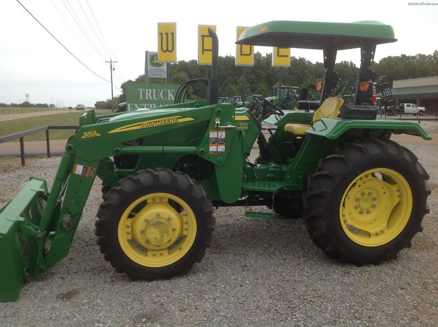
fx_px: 442
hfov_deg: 52.7
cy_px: 164
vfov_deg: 40.6
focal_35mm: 35
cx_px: 219
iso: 50
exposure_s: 1/889
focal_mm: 4.28
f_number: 2.4
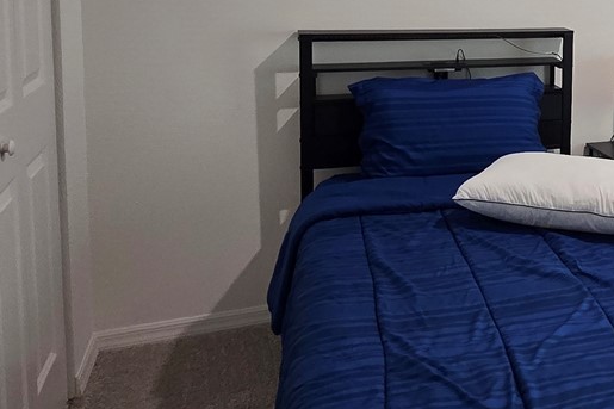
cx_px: 677
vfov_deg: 30.4
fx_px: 716
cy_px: 39
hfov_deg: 38.4
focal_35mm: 42
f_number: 2.2
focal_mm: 2.2
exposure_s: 1/60
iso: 160
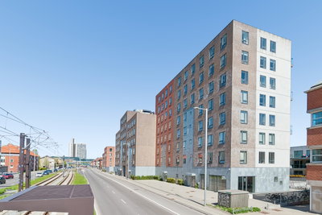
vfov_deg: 67.4
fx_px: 161
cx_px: 161
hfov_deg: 90.0
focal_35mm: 18
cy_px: 108
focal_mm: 12
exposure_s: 1/400
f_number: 10
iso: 200
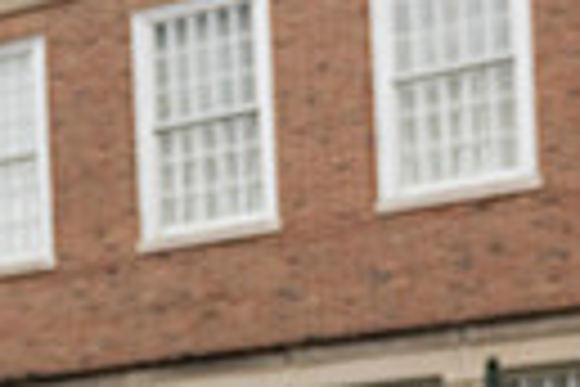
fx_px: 1740
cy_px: 673
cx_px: 36
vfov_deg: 11.8
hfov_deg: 18.5
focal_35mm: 108
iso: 1000
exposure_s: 1/1600
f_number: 4
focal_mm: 24
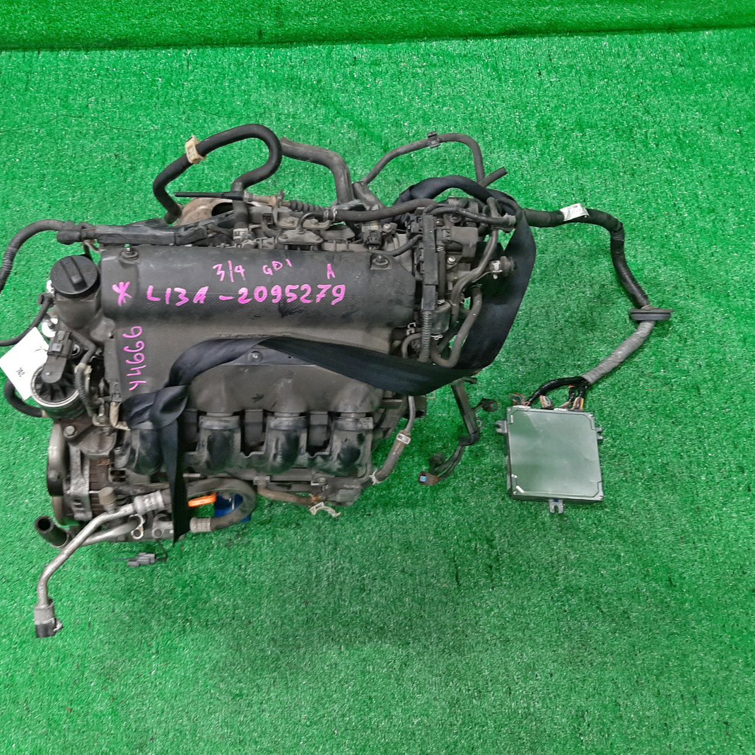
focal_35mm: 31
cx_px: 301
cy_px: 378
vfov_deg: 52.5
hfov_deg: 52.2
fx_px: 765
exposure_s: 1/50
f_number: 1.7
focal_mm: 3.93
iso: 138
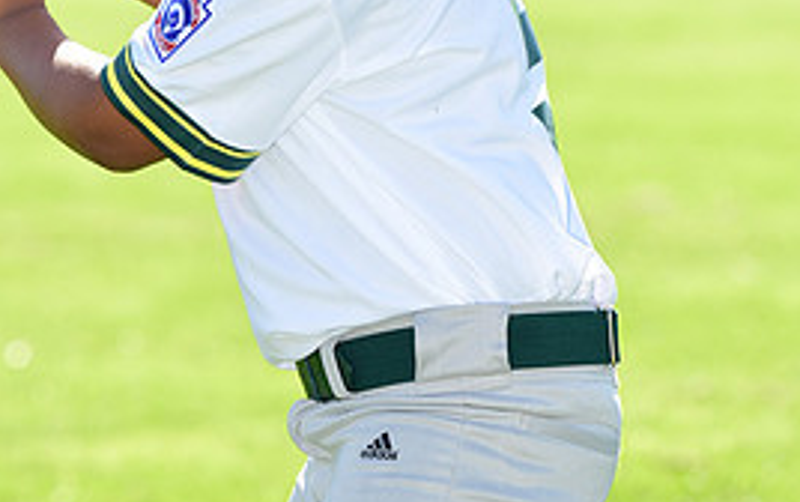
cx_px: 288
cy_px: -167
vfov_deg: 3.6
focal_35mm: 364
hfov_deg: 5.8
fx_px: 7943
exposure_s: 1/320
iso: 125
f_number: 4.5
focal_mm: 165
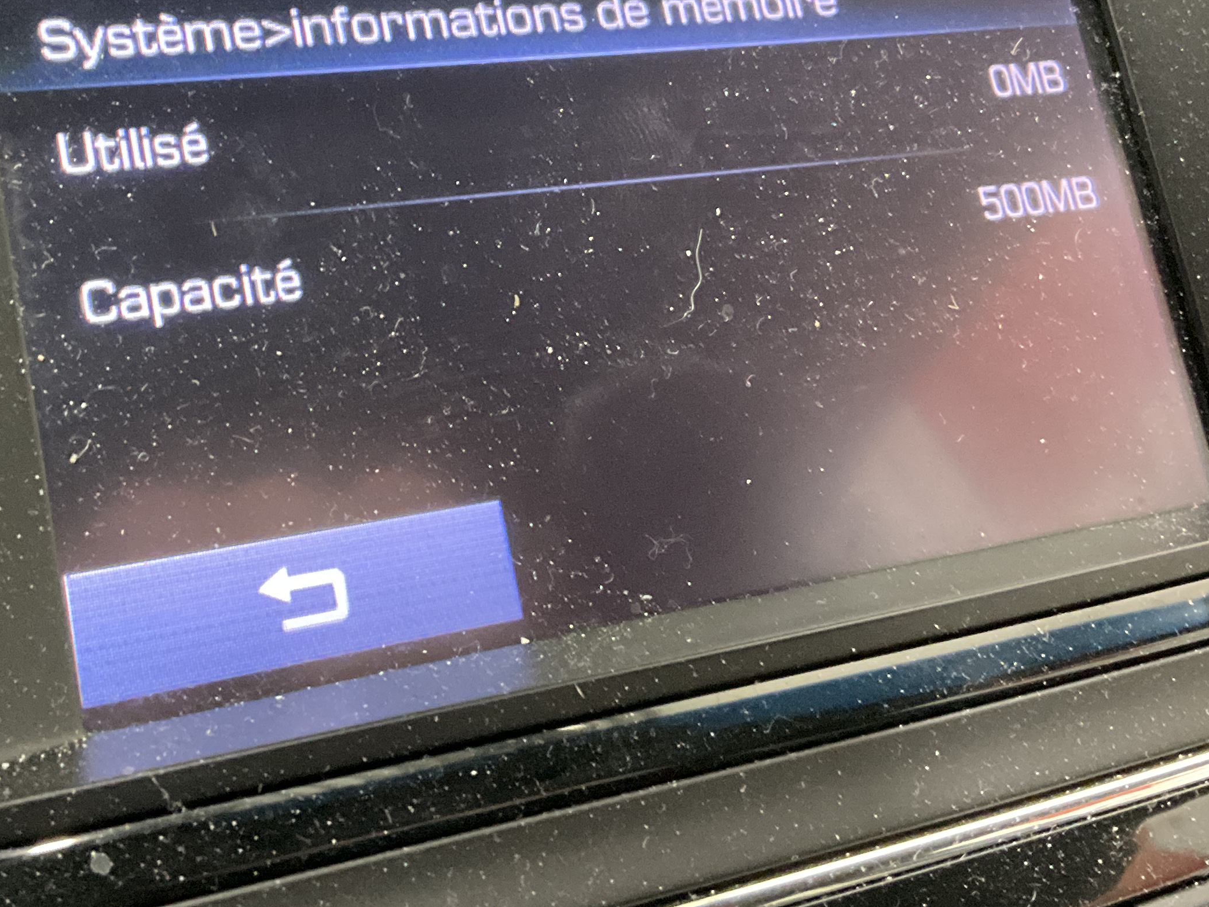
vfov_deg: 25.7
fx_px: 1956
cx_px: 378
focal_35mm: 56
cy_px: 185
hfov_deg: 34.0
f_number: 1.8
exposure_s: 1/30
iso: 500
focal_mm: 3
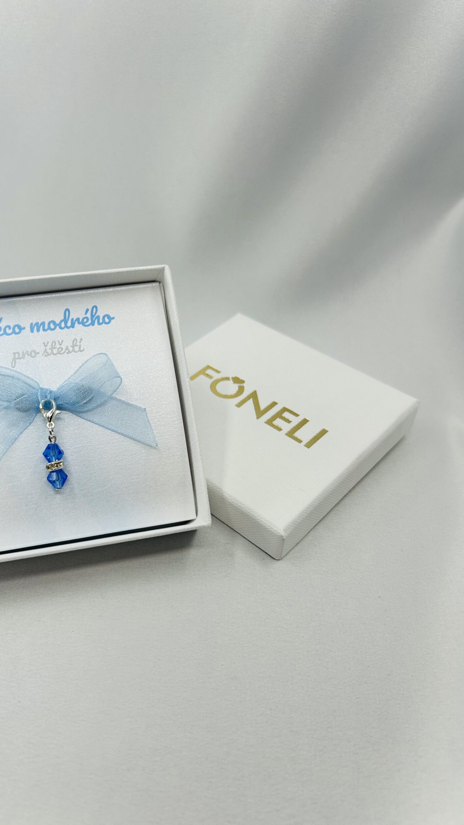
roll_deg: -0.2
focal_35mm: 29
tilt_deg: -44.0
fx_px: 634
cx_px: 150
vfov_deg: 66.1
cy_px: 421
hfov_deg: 39.6
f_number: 1.5
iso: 50
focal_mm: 5.7
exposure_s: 1/1511
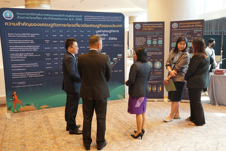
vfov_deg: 38.4
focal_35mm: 34
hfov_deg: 55.1
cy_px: 76
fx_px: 217
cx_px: 113
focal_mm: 23
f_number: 5
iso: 2500
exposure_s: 1/100
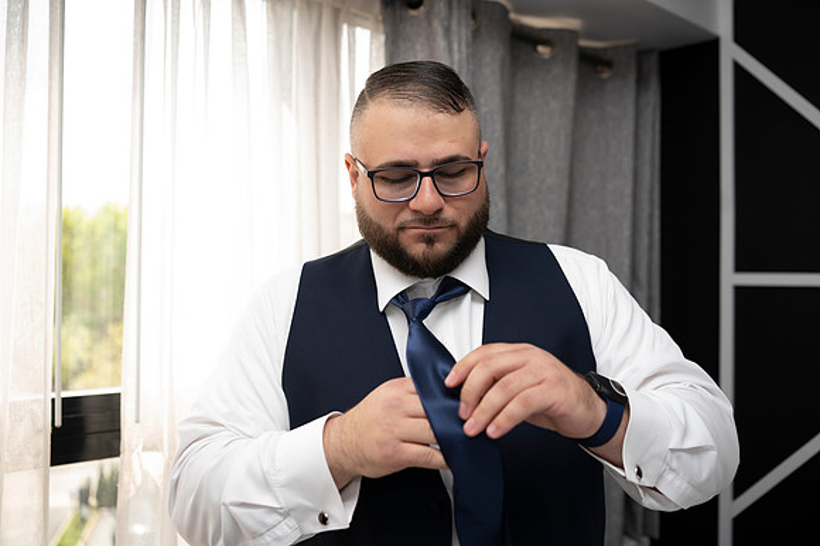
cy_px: 273
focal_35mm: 34
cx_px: 410
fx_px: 774
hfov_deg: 55.8
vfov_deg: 38.8
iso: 50
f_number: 2.8
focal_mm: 34
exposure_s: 1/100
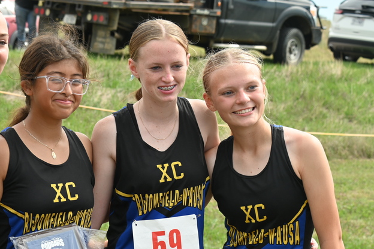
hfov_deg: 16.6
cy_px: 179
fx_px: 1278
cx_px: 110
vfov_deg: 11.1
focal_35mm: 123
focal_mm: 50
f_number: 5.6
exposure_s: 1/250
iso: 100
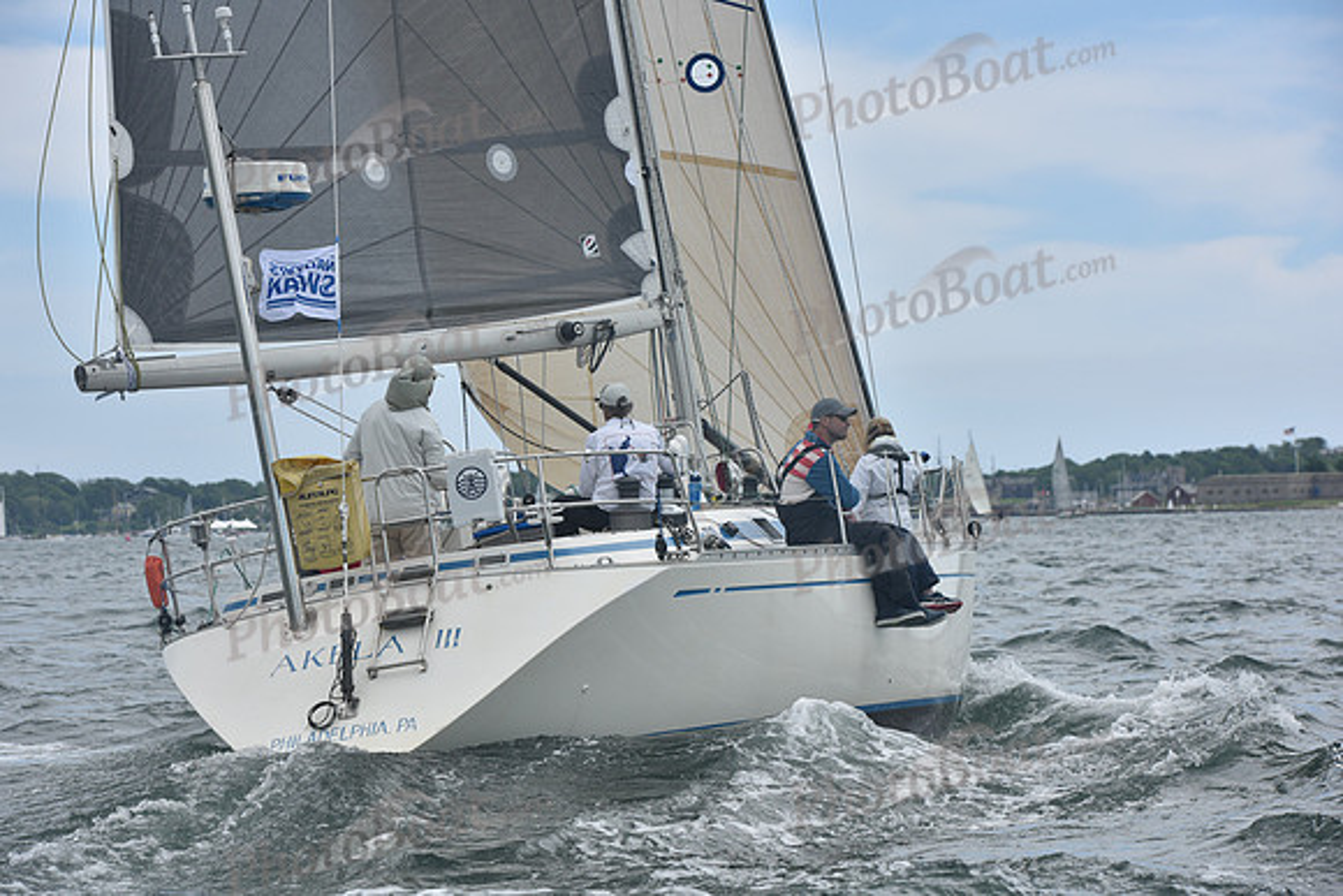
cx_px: 672
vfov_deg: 11.0
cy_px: 448
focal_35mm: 125
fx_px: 4664
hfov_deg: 16.4
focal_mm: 125
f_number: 8
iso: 250
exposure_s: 1/1000
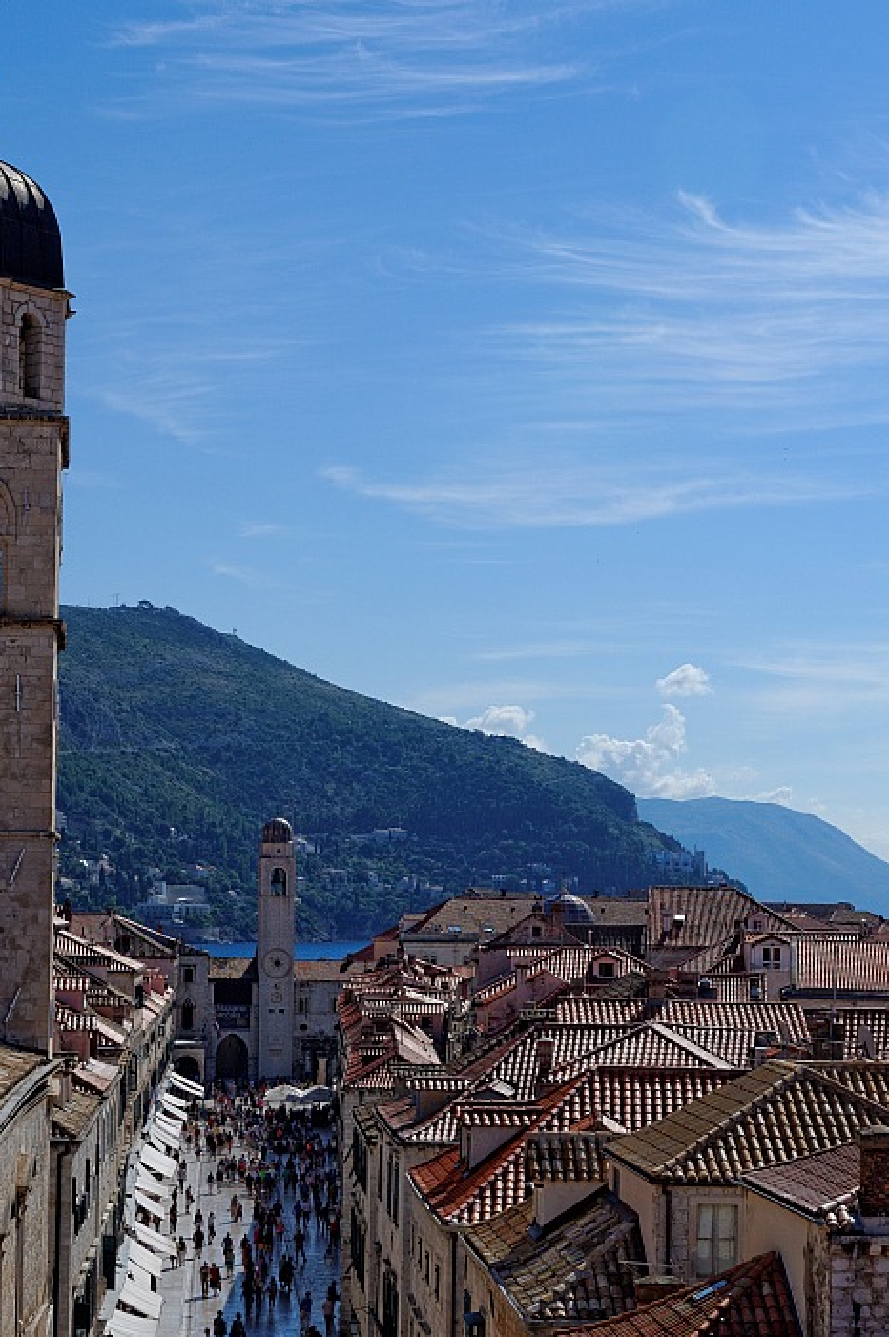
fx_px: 2709
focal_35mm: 73
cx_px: 327
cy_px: 854
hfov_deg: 18.6
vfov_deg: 27.6
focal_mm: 50
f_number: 8
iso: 200
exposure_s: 1/640
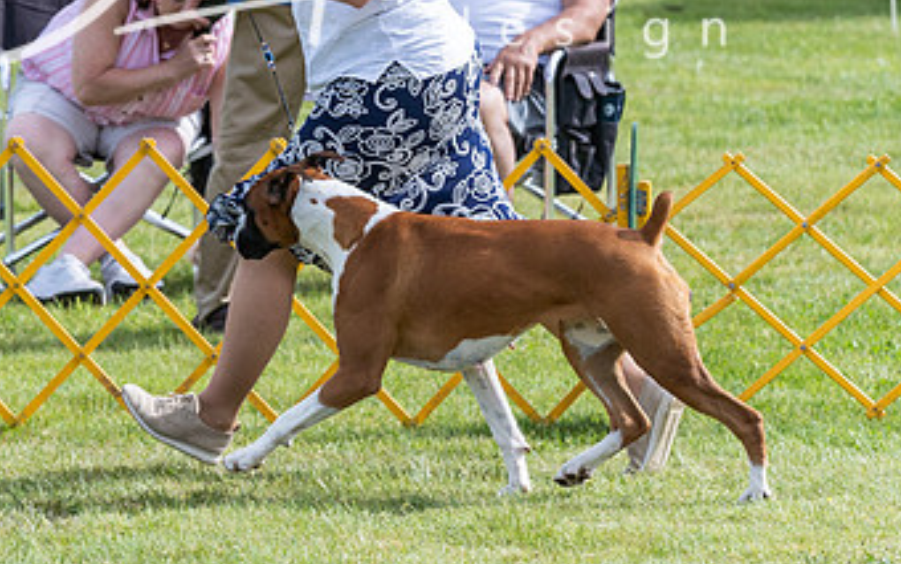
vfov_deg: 4.2
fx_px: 7740
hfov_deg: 6.7
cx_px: 201
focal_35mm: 315
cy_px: 185
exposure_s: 1/1250
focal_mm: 138
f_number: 5.6
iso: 320
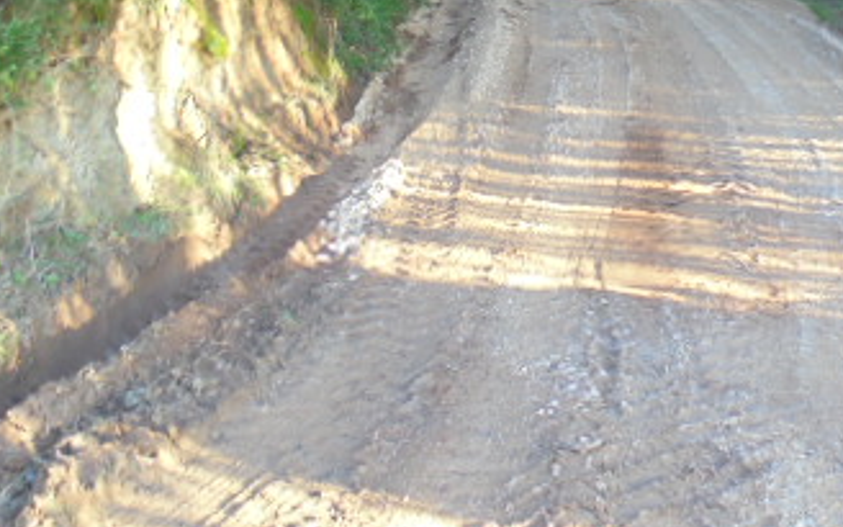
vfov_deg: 20.6
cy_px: -51
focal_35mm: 60
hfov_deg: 33.9
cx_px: 509
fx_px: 1378
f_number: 3.7
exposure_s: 1/30
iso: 100
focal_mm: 5.3
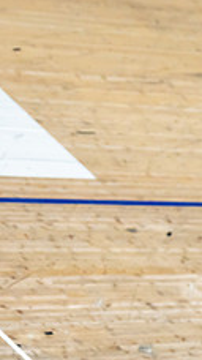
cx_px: -136
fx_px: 2565
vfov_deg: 8.0
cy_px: 223
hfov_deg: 4.5
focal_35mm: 269
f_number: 2.8
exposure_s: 1/1000
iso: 3200
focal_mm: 101
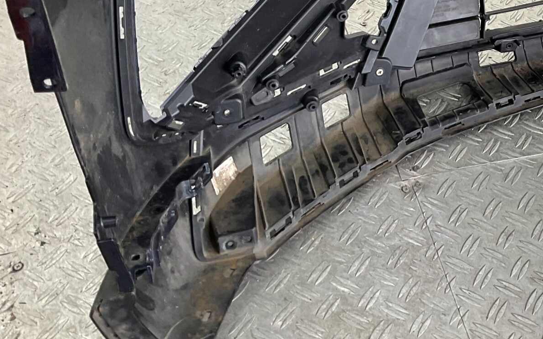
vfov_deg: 19.0
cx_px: 522
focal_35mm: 66
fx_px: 977
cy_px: -23
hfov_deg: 29.4
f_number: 1.8
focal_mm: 3
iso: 32
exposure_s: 1/120
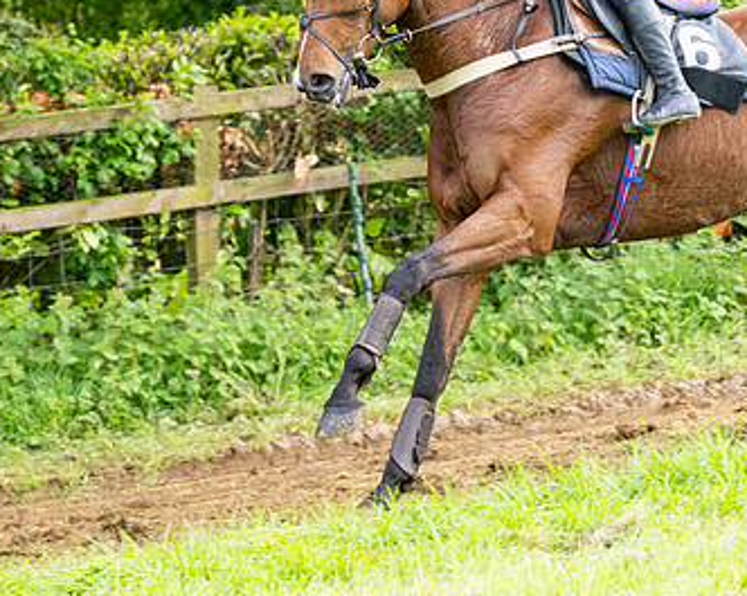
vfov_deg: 5.6
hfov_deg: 6.9
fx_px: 6141
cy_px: 110
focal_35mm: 278
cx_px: 724
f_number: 4
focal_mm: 110
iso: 400
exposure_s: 1/1000
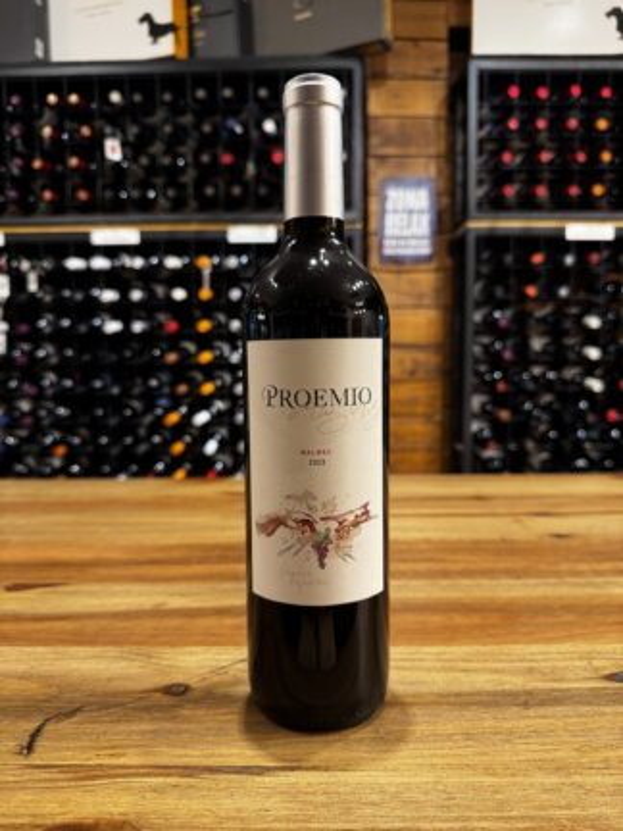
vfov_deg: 71.6
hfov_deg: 56.8
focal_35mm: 24
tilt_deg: -6.0
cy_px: 416
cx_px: 312
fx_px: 576
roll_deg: +0.9
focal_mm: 6.76
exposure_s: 1/50
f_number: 1.78
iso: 250
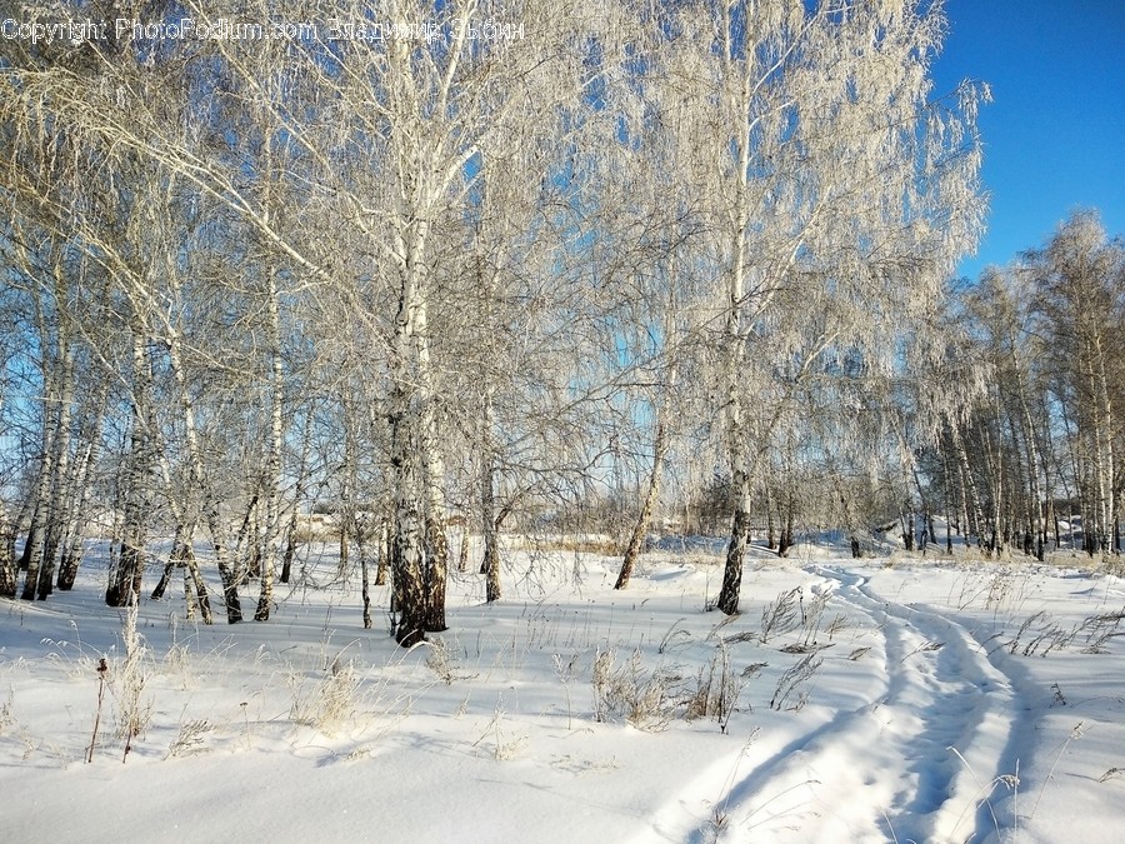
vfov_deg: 53.1
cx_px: 562
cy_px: 422
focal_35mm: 26
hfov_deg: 67.3
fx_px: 845
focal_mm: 3.81
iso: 100
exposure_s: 1/1079
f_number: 2.2
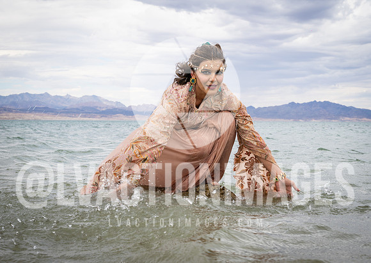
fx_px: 583
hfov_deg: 35.3
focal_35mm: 55
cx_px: 197
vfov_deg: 25.4
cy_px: 144
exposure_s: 1/160
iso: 64
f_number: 9
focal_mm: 47
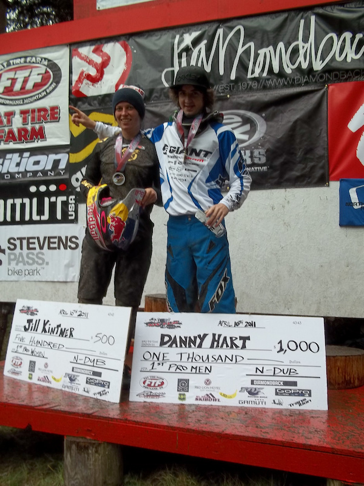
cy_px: 243
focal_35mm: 36
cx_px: 182
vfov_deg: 51.4
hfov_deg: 39.7
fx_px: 505
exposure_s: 1/80
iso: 64
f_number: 3.1
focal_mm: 6.5
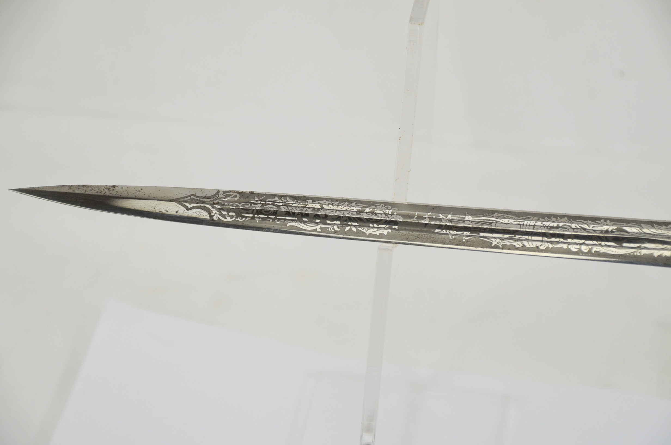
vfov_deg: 10.7
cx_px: 336
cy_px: 222
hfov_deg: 16.1
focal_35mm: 128
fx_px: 2372
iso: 400
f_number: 5.6
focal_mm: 85
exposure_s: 1/320
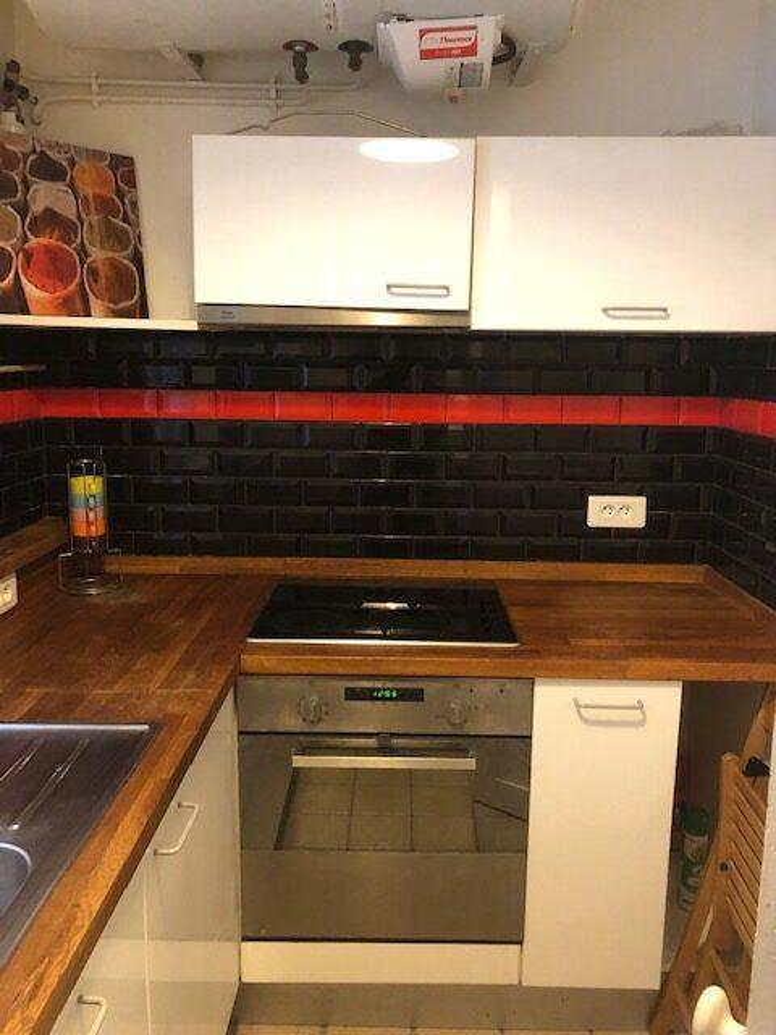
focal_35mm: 28
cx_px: 388
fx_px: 837
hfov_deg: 49.7
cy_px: 518
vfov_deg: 63.4
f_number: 1.8
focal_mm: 4
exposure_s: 1/6
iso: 80
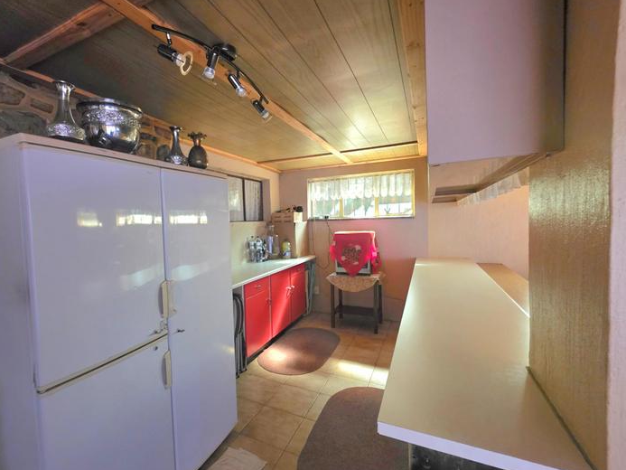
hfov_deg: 97.6
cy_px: 238
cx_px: 272
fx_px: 271
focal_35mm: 15
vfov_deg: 81.8
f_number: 1.9
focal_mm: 2.2
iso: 640
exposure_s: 1/50.3
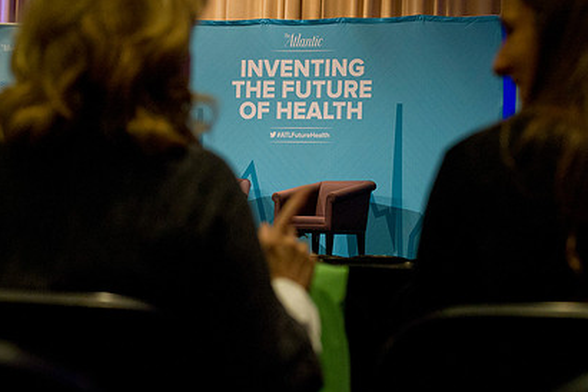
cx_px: 285
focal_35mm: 134
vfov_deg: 10.2
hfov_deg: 15.3
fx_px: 2188
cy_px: 137
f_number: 5
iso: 2500
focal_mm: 95
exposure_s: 1/125
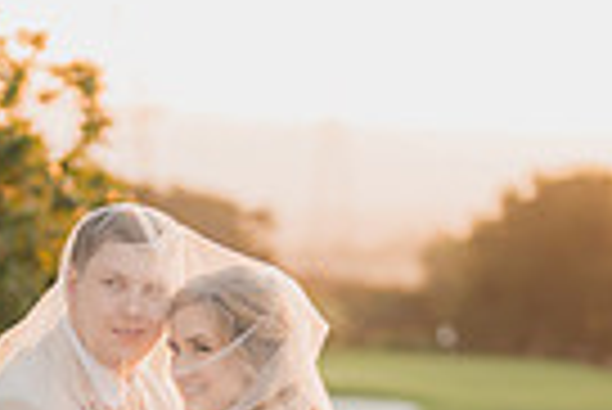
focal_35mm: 213
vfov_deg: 6.4
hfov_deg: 9.6
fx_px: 3625
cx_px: 194
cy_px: 588
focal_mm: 50
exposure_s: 1/320
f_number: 1.2
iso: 125
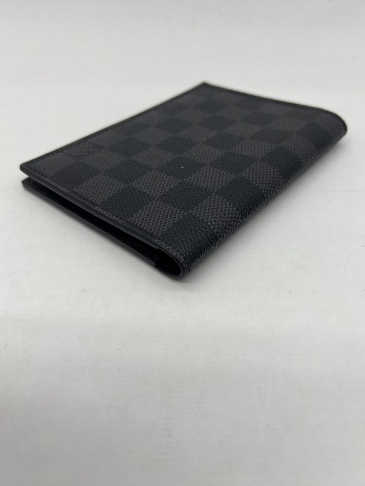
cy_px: 237
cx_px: 178
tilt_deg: -41.2
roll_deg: -0.2
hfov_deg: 51.4
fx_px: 379
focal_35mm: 27
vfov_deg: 65.3
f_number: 1.5
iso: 50
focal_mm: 5.7
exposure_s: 1/316
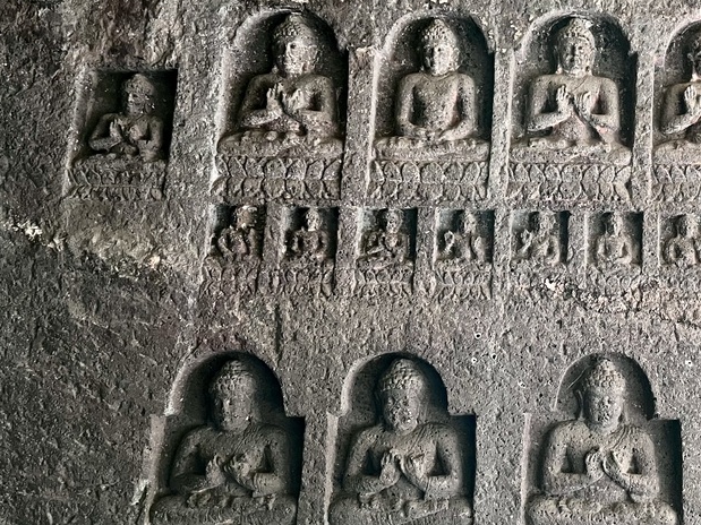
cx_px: 539
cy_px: 188
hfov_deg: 42.3
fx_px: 871
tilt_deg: +11.6
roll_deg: +0.5
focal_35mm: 43
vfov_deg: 33.4
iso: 640
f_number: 1.6
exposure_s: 1/35
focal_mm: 5.1
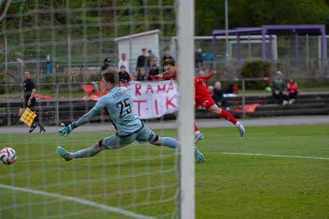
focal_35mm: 203
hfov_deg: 10.2
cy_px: 110
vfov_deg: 6.8
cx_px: 164
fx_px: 1852
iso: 1250
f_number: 3.2
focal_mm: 200
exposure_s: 1/1000
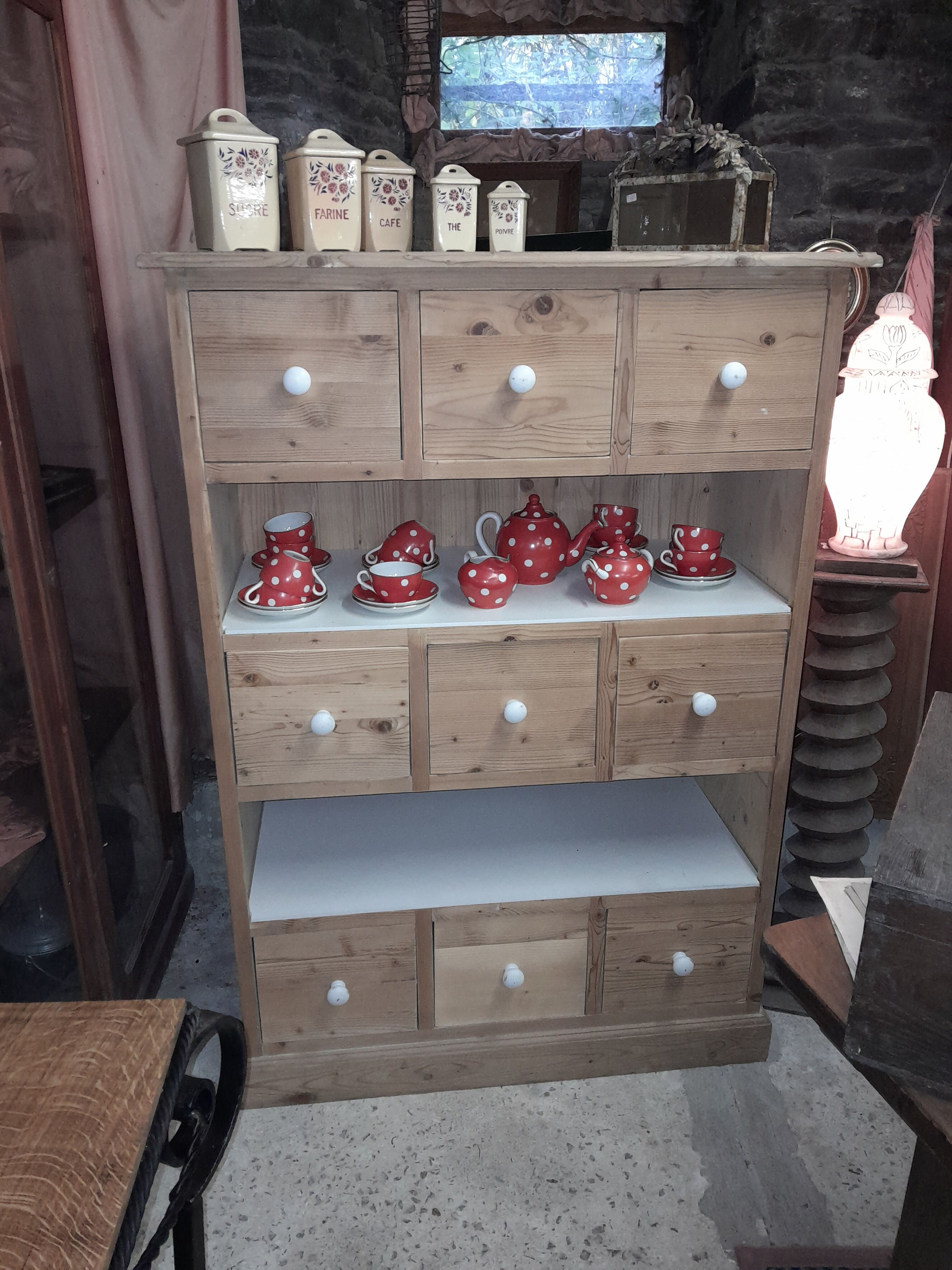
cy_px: 635
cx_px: 476
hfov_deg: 53.1
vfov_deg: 67.3
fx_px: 953
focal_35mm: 26
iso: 500
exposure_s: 1/33
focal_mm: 3.98
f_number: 1.8
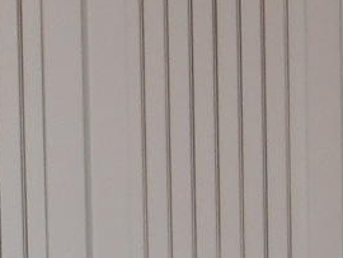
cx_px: 135
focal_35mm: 273
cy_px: 940
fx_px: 2707
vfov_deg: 5.0
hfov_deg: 7.2
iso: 160
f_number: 2.8
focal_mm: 6.3
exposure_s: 1/60
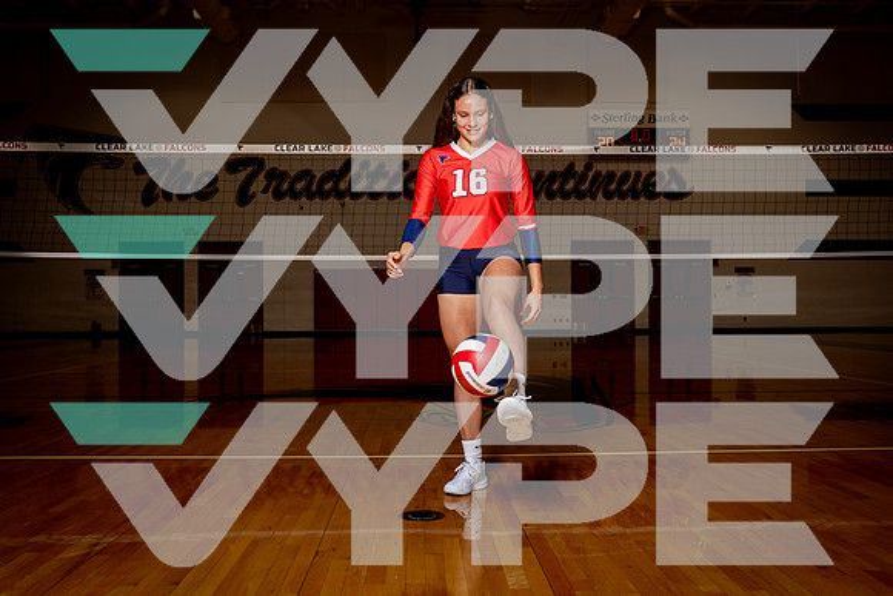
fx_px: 828
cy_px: 296
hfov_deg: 56.7
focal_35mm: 33
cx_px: 443
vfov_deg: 39.6
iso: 125
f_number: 5.6
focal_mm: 31
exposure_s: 1/250
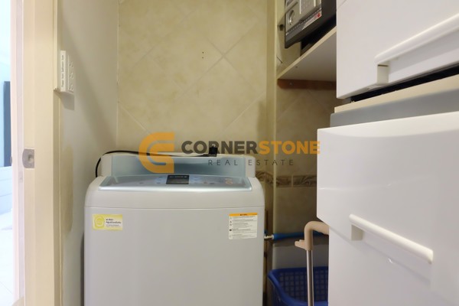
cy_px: 153
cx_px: 230
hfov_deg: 73.7
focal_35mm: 24
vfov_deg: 53.1
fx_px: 306
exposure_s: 1/25
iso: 3200
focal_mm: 16
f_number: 4
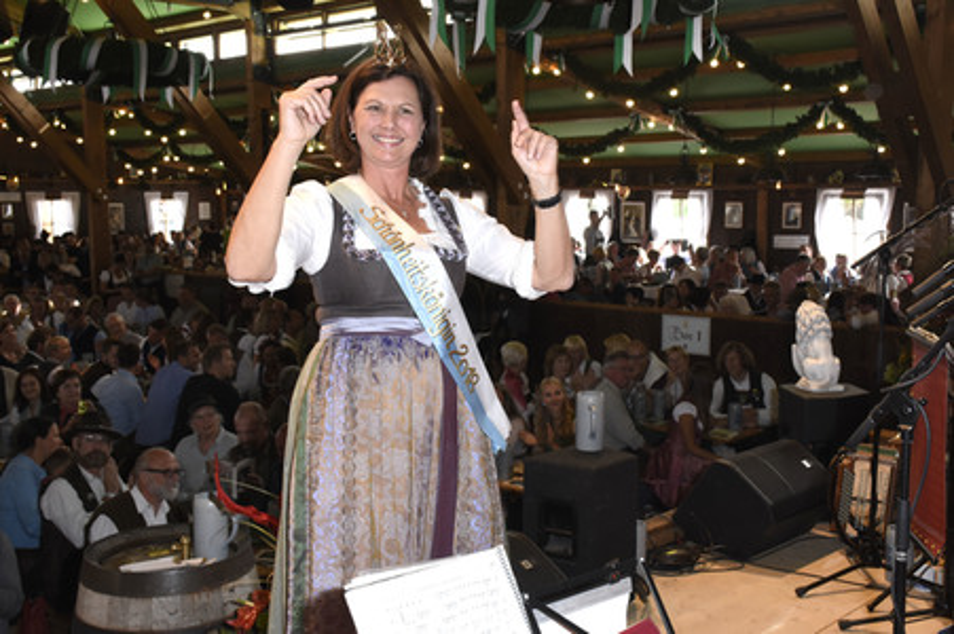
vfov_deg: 34.2
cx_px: 477
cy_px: 317
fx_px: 1033
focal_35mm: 39
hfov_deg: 49.6
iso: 1000
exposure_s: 1/160
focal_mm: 26
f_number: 6.3
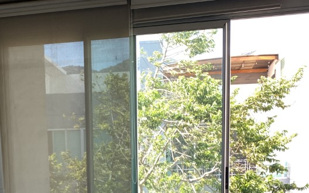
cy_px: 237
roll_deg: +1.1
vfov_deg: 18.3
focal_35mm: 67
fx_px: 564
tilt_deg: -6.8
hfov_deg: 30.3
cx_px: 94
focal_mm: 4.25
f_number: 1.8
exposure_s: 1/154
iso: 25
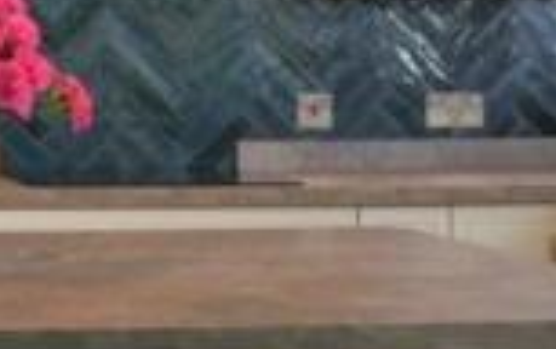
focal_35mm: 105
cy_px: 9
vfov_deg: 12.4
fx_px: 1593
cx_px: -116
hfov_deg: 18.7
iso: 200
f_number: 4
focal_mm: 13
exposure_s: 1/125
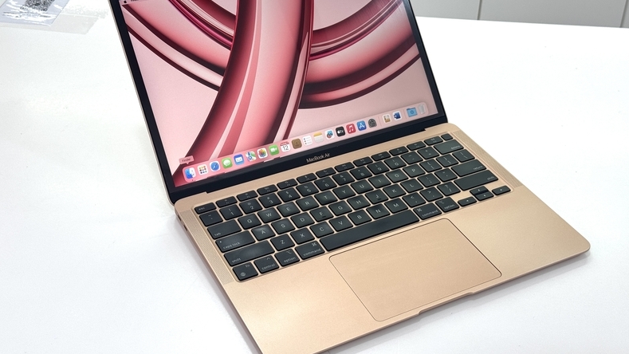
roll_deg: -0.4
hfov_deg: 39.2
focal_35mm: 53
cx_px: 317
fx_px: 884
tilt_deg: -34.5
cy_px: 139
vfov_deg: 22.6
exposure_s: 1/121
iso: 50
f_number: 1.78
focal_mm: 6.76
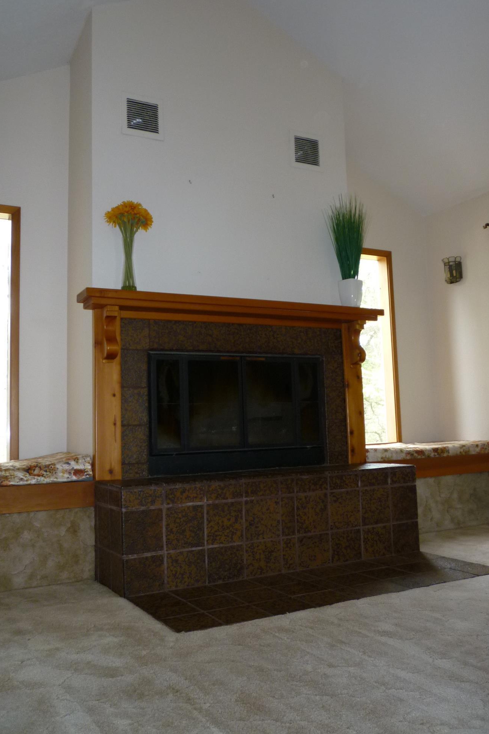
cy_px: 358
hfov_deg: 42.3
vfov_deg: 60.3
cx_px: 245
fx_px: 632
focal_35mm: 31
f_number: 3.3
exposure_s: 1/30
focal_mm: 5.2
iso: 160
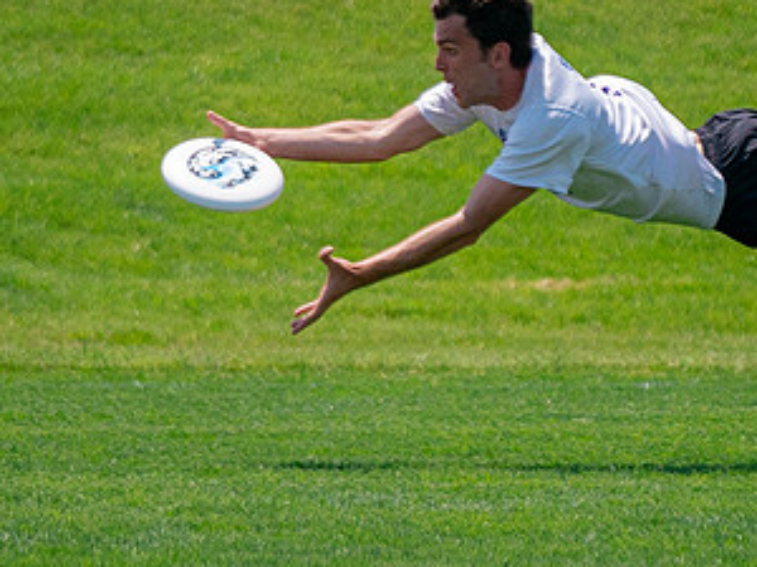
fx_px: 18042
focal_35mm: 825
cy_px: 244
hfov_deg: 2.4
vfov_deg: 1.8
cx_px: 501
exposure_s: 1/10000
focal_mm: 200
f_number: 2.8
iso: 640
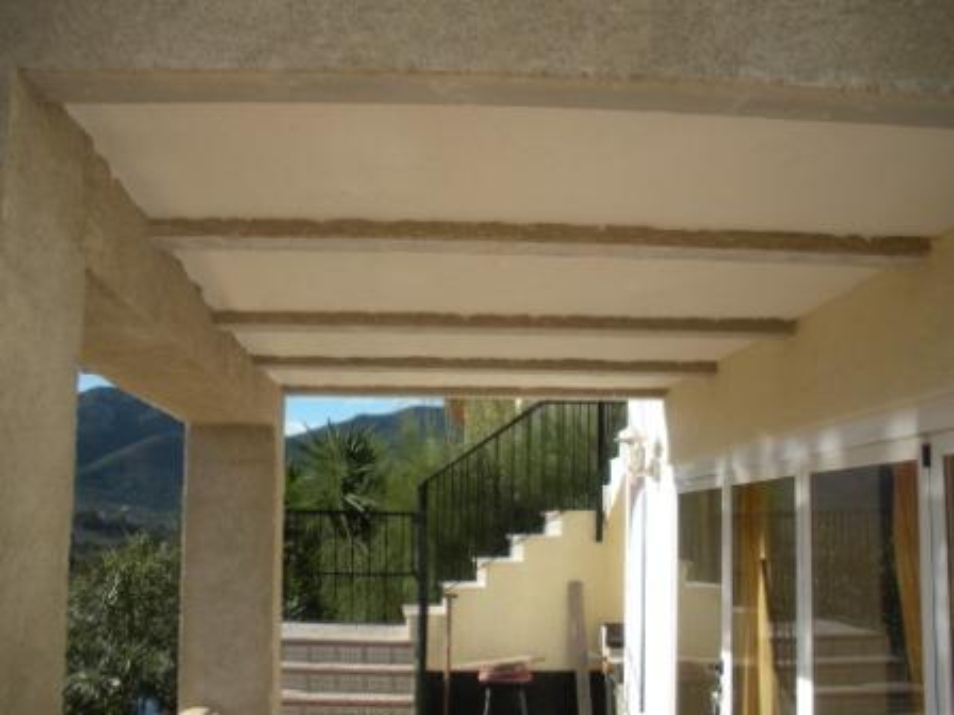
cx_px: 477
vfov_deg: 40.7
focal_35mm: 35
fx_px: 965
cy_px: 358
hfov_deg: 52.6
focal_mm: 6.3
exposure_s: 1/550
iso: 64
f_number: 3.5
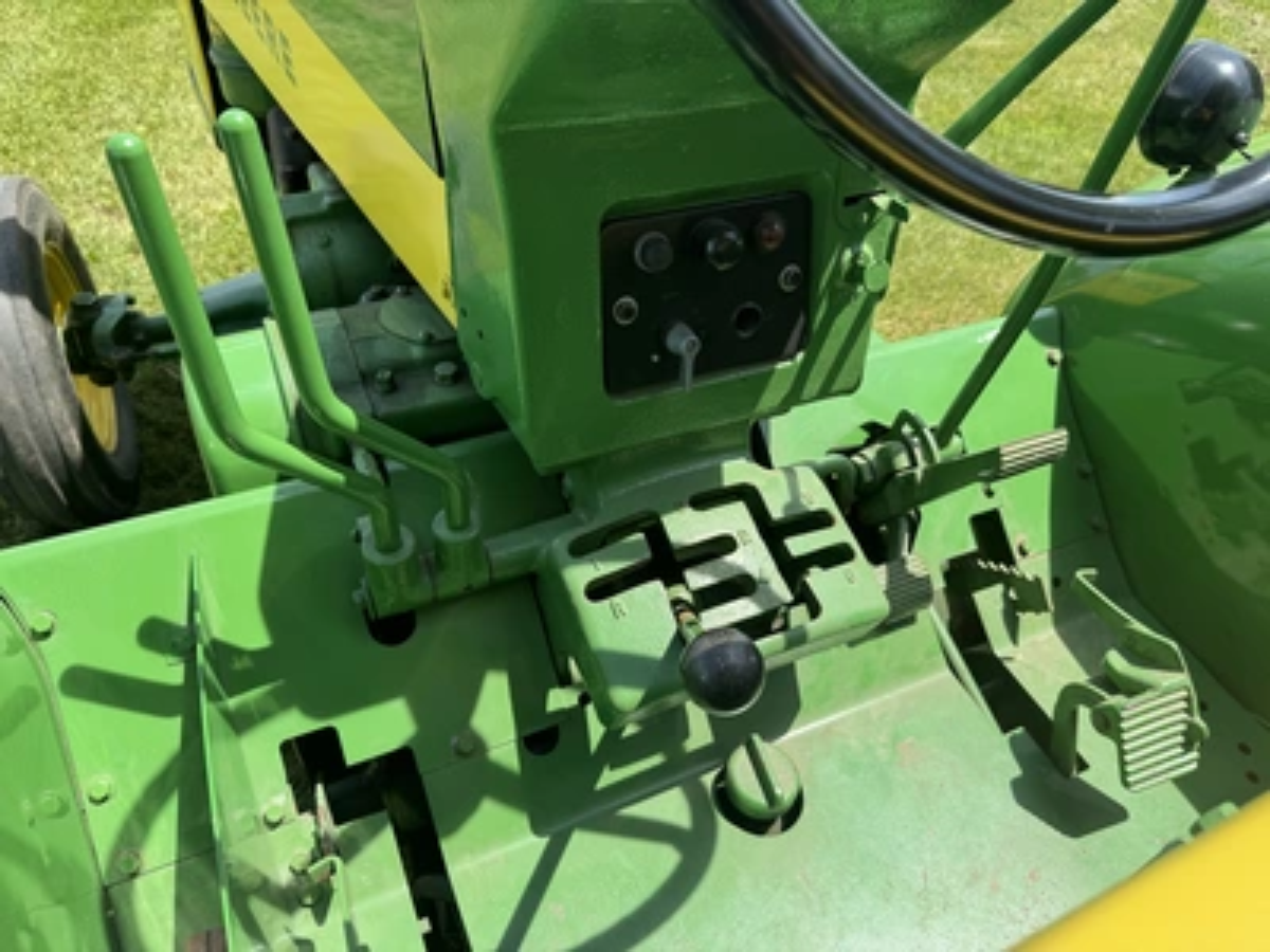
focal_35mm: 24
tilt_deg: -44.9
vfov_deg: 56.8
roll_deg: -7.9
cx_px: 635
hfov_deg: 71.6
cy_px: 476
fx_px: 881
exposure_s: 1/1721
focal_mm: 6.76
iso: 80
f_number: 1.78
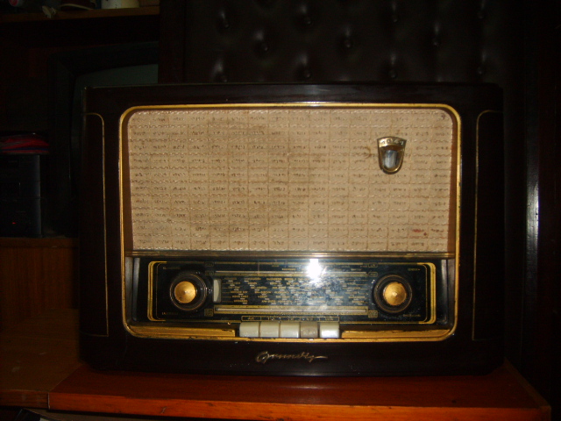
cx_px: 280
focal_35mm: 35
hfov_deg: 52.6
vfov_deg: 40.7
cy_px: 210
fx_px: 567
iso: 100
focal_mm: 5.8
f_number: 2.8
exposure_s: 1/45
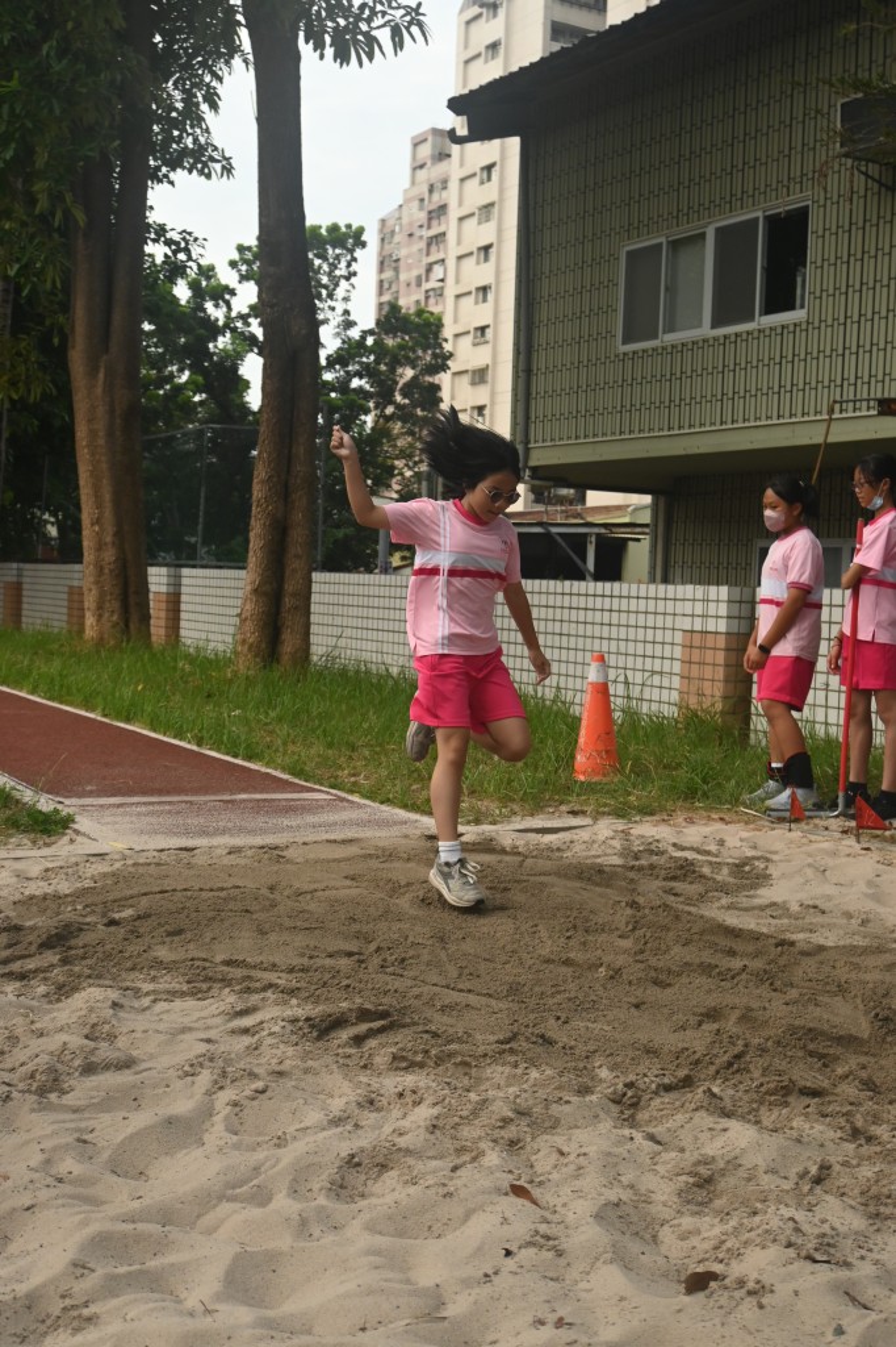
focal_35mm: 41
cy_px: 674
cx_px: 448
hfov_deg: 32.4
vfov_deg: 47.2
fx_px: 1541
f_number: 5
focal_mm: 27.5
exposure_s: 1/2500
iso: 800
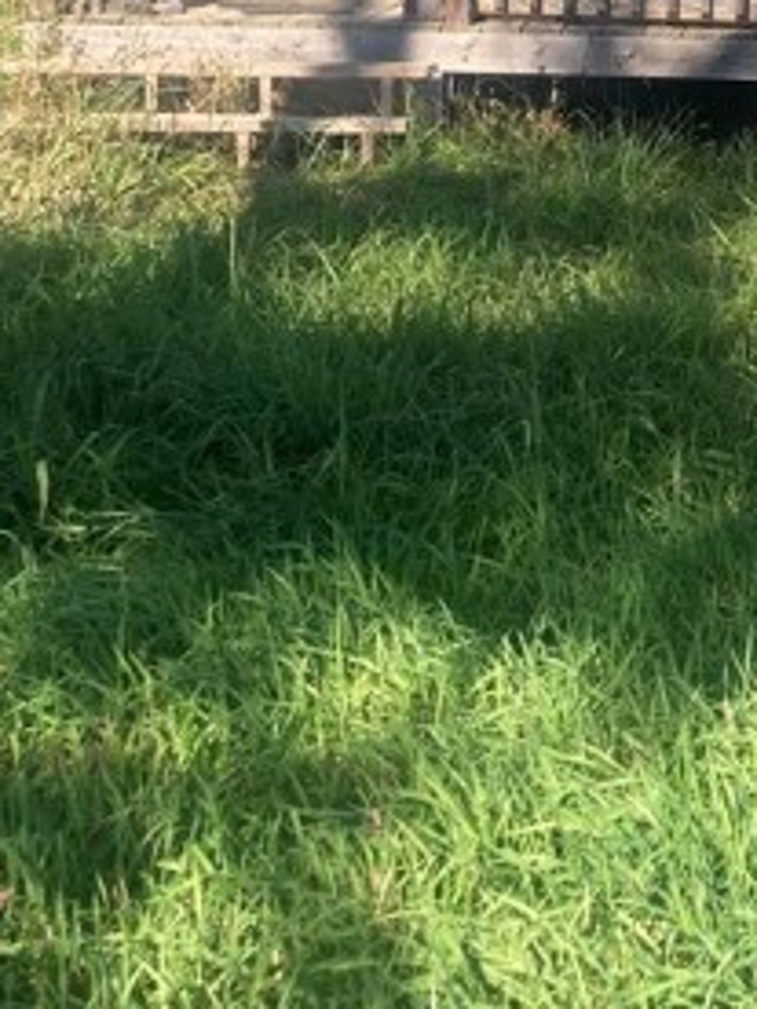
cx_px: 662
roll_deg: -0.1
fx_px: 2274
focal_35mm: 78
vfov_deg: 23.2
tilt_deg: +0.8
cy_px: -161
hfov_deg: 18.6
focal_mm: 3.99
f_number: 1.8
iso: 20
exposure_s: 1/906
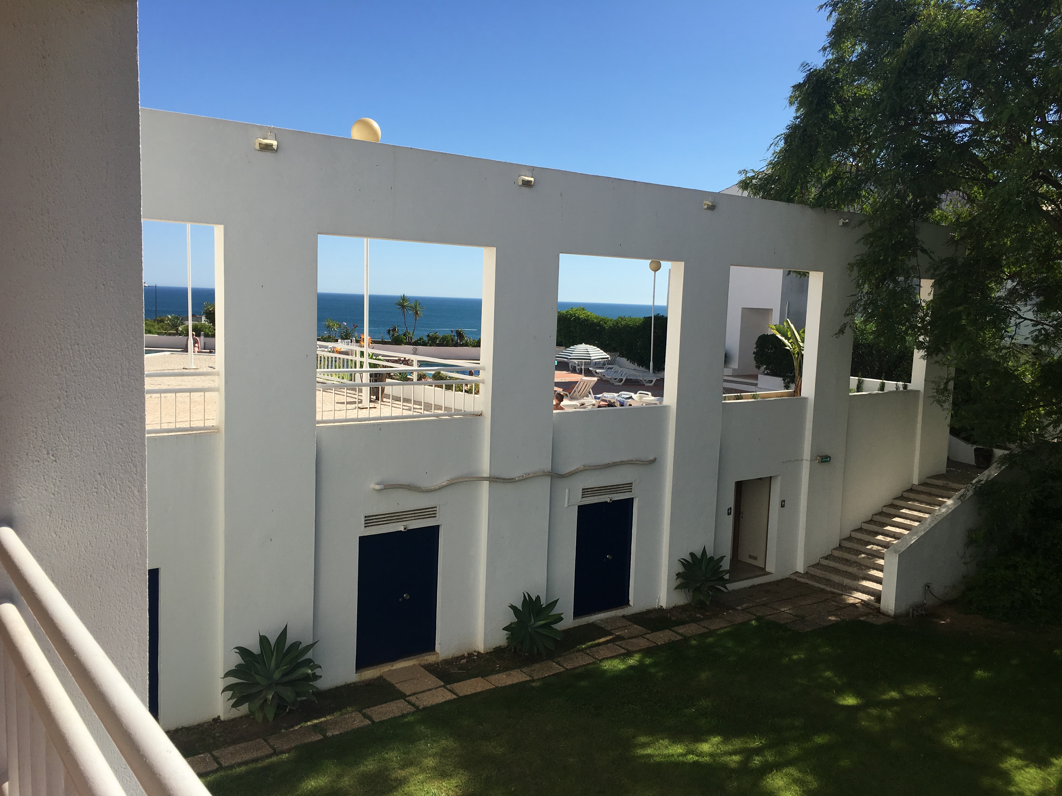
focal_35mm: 29
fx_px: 890
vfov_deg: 48.2
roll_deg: -1.9
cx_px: 531
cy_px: 398
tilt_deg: -6.7
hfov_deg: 61.7
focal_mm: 4.15
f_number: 2.2
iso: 25
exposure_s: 1/1972
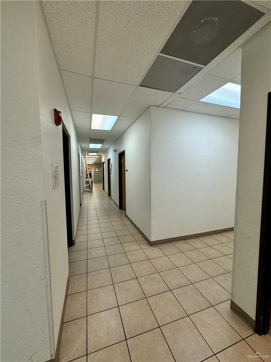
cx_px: 136
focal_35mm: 14
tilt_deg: -3.7
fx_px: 146
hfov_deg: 85.7
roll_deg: -0.1
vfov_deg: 102.1
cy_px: 181
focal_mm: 2.22
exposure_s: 1/120
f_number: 2.2
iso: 100
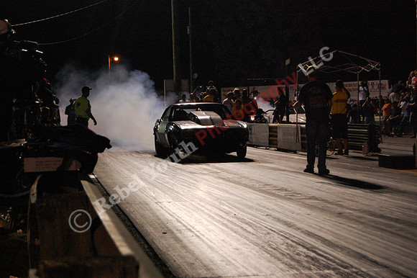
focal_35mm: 82
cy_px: 139
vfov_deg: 16.5
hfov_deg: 24.6
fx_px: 955
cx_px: 208
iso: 1600
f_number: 5.6
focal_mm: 55
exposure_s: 1/60
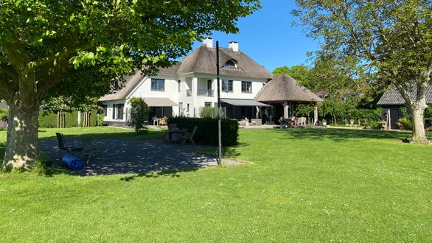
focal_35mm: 29
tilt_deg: +4.5
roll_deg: +0.2
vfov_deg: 39.8
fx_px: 332
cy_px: 83
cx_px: 216
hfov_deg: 66.1
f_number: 1.8
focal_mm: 4.25
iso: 32
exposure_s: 1/1701
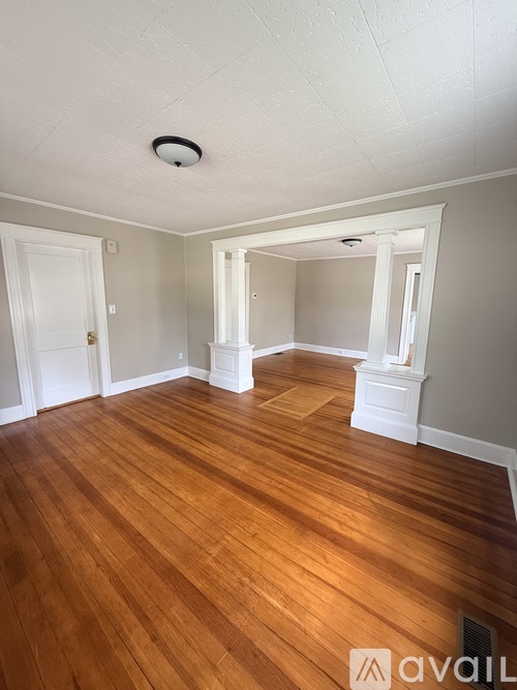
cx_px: 258
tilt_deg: -8.8
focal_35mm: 14
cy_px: 345
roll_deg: -1.0
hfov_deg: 85.7
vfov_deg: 102.1
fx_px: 279
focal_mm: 2.22
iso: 160
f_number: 2.2
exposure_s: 1/99
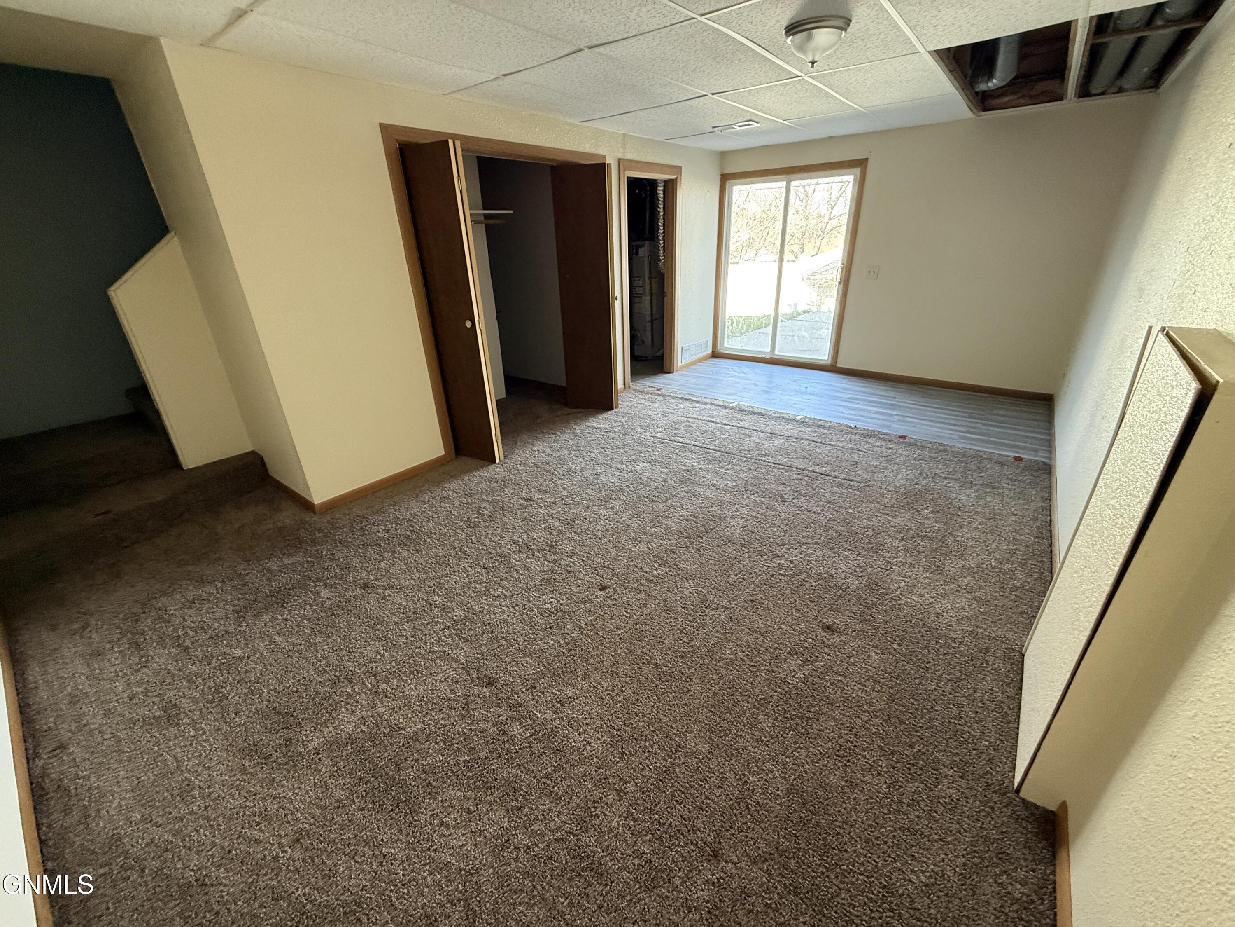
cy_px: 464
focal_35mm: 14
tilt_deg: -24.1
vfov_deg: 85.7
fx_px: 499
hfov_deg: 102.1
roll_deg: +1.8
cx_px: 618
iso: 320
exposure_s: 1/72
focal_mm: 2.22
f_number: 2.2
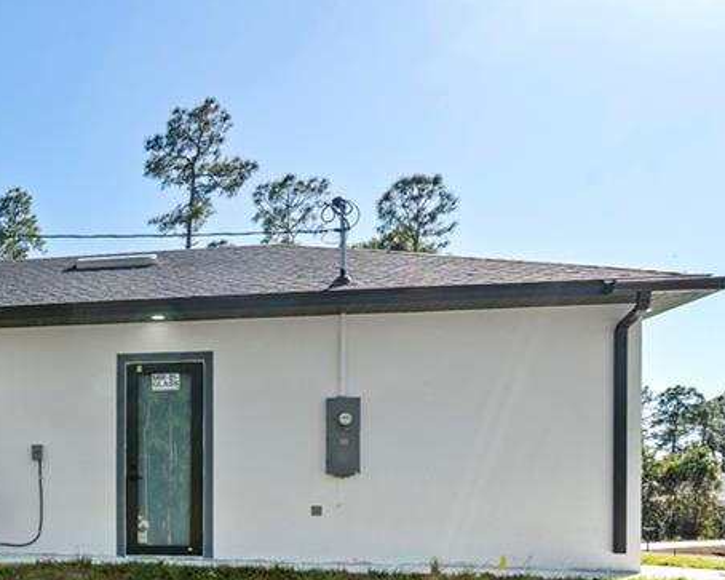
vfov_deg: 39.6
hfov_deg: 42.8
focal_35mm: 36
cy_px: 462
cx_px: -11
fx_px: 772
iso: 100
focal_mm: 17
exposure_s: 1/125
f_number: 8
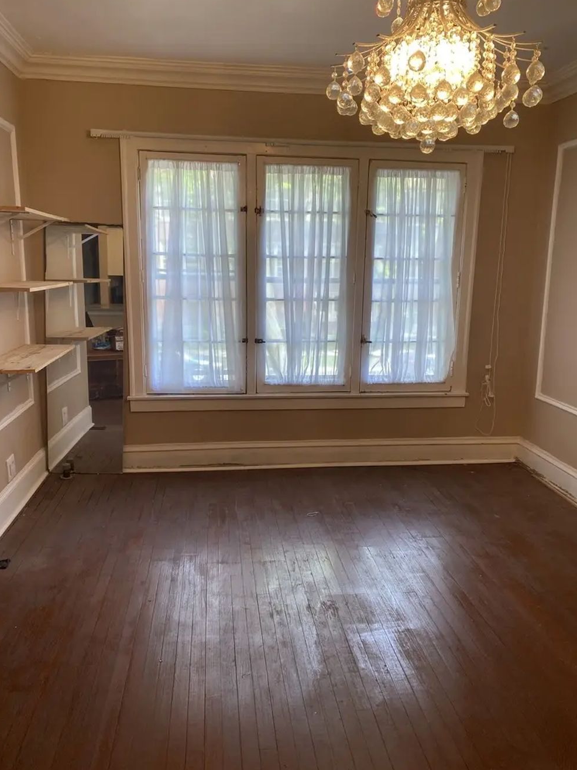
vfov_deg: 65.3
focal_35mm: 27
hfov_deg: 51.3
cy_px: 383
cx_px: 297
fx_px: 600
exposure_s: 1/120
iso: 80
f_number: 1.8
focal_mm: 4.25
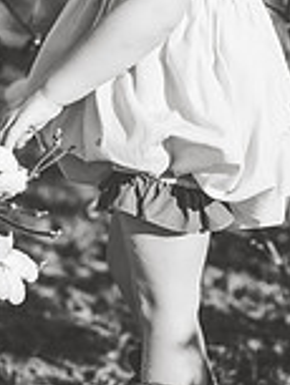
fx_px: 1573
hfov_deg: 10.5
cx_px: 146
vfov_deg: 13.8
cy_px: 23
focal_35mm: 141
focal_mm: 50
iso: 160
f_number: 2.2
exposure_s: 1/3200
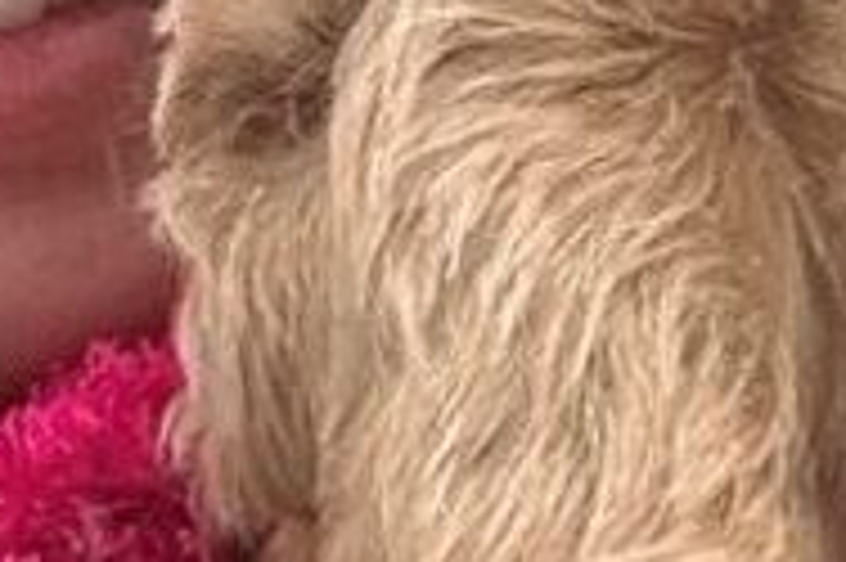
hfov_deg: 15.3
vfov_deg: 9.8
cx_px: 724
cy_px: -423
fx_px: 3123
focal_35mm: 133
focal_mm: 2.69
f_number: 1.9
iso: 32
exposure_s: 1/148
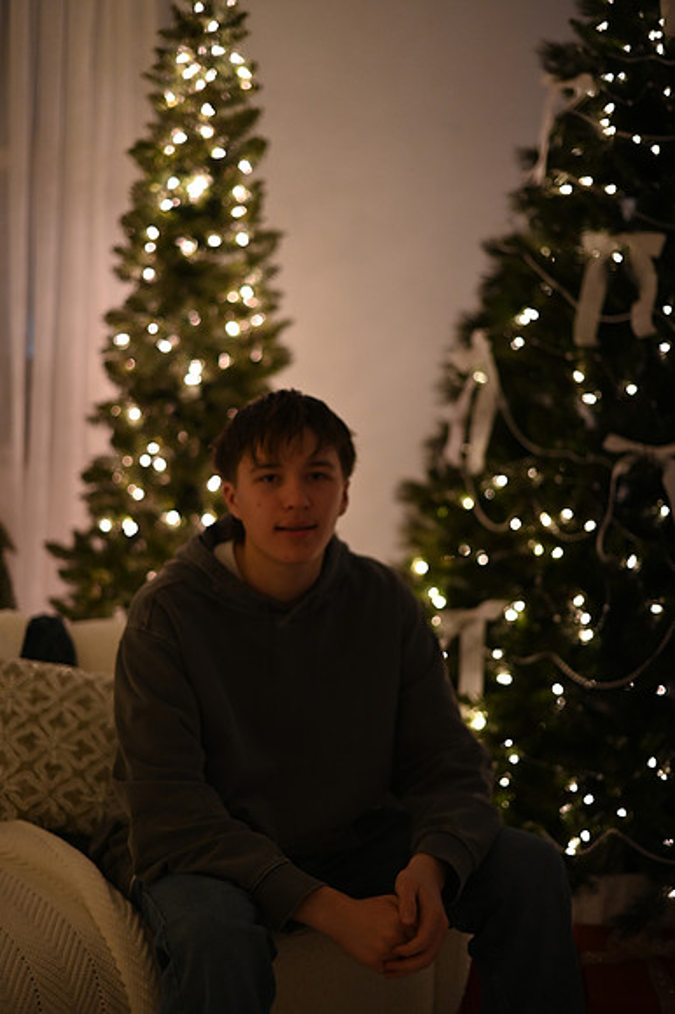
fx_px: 1408
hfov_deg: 27.0
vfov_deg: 39.6
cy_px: 507
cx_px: 338
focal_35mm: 50
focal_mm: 50
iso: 1600
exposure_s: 1/100
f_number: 1.8
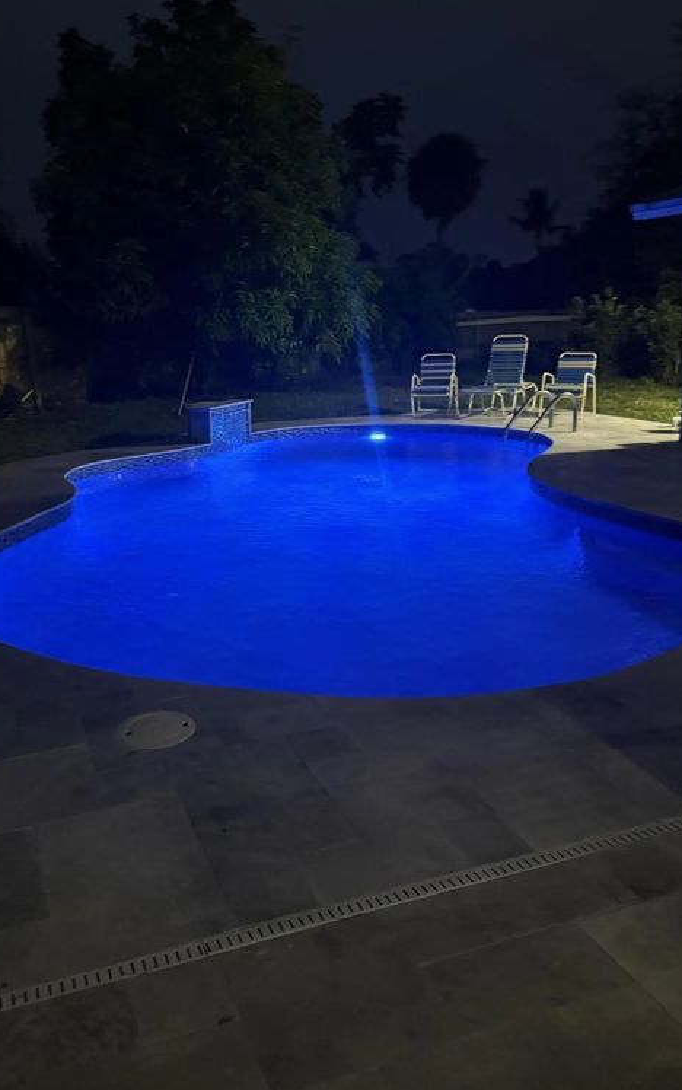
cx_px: 283
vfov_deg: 64.6
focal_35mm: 29
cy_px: 514
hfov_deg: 43.0
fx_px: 862
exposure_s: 1/25
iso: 1000
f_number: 1.78
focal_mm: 6.76
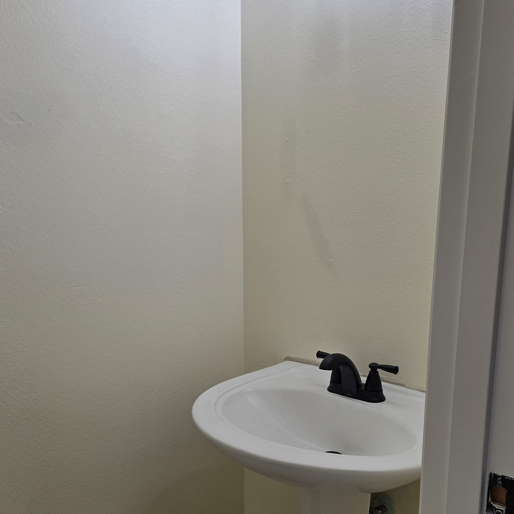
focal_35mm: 35
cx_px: 254
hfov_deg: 47.2
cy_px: 333
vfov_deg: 46.6
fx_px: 588
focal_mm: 6.3
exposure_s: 1/120
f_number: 1.7
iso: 25
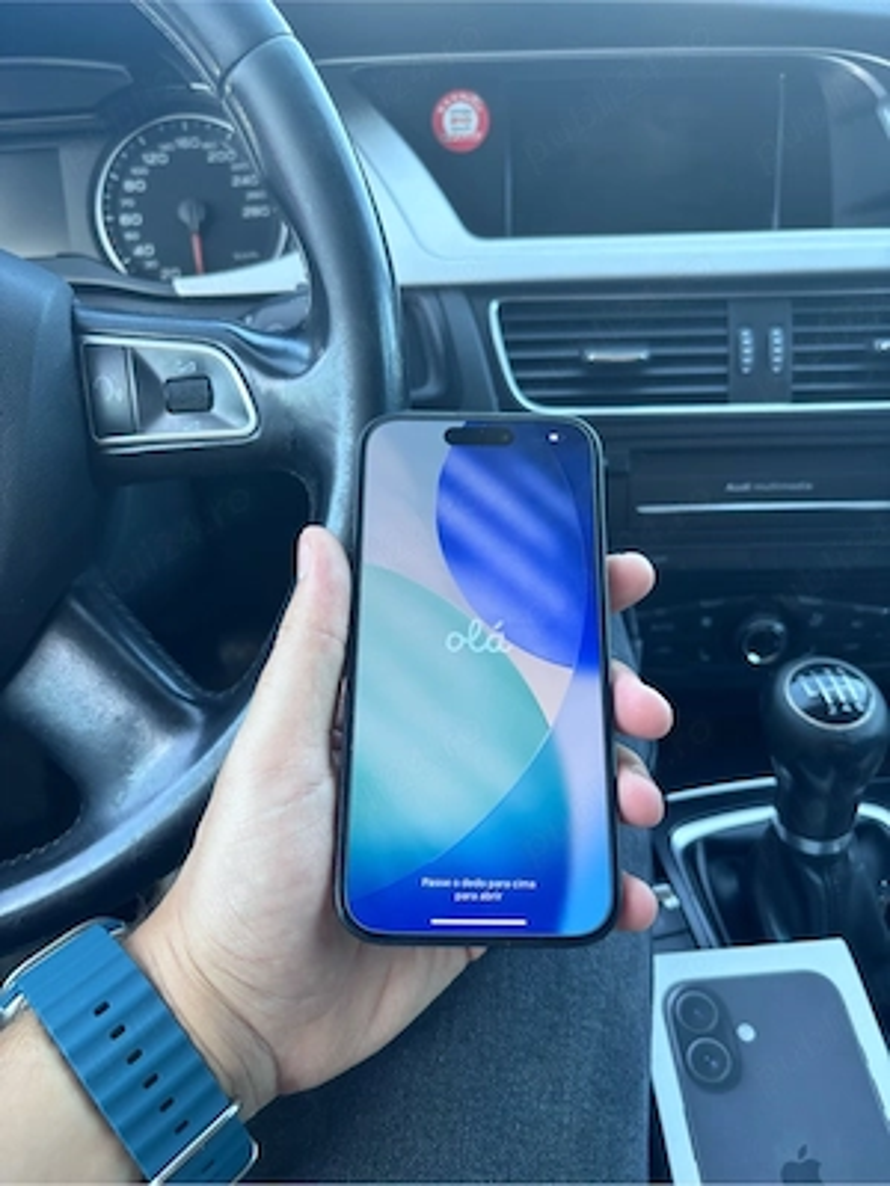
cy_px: 593
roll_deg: +1.4
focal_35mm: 26
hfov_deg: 53.1
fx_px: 891
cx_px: 445
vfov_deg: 67.3
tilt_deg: -31.0
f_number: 1.6
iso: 80
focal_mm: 5.96
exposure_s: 1/121
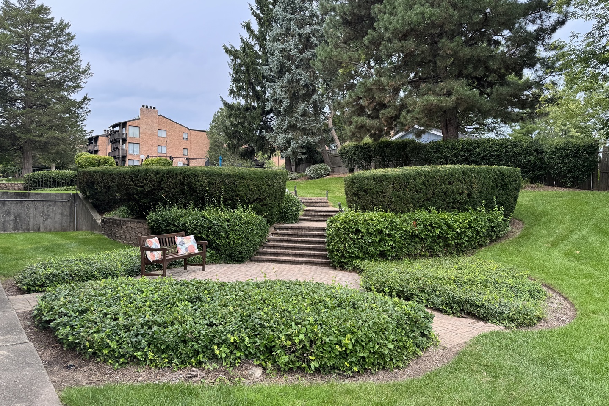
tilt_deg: -1.1
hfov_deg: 71.5
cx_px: 304
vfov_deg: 51.3
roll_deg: -0.1
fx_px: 423
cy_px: 199
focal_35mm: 25
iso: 80
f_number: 1.78
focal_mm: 6.76
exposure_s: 1/514
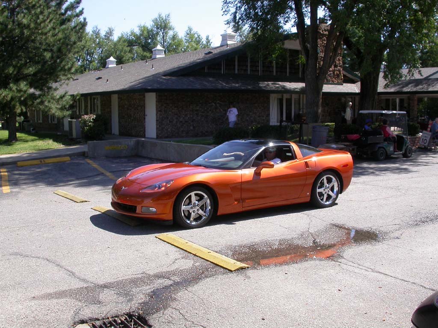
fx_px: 481
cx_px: 219
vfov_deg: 37.7
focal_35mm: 38
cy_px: 164
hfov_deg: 49.0
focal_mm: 7.85
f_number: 6
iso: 100
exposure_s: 1/234
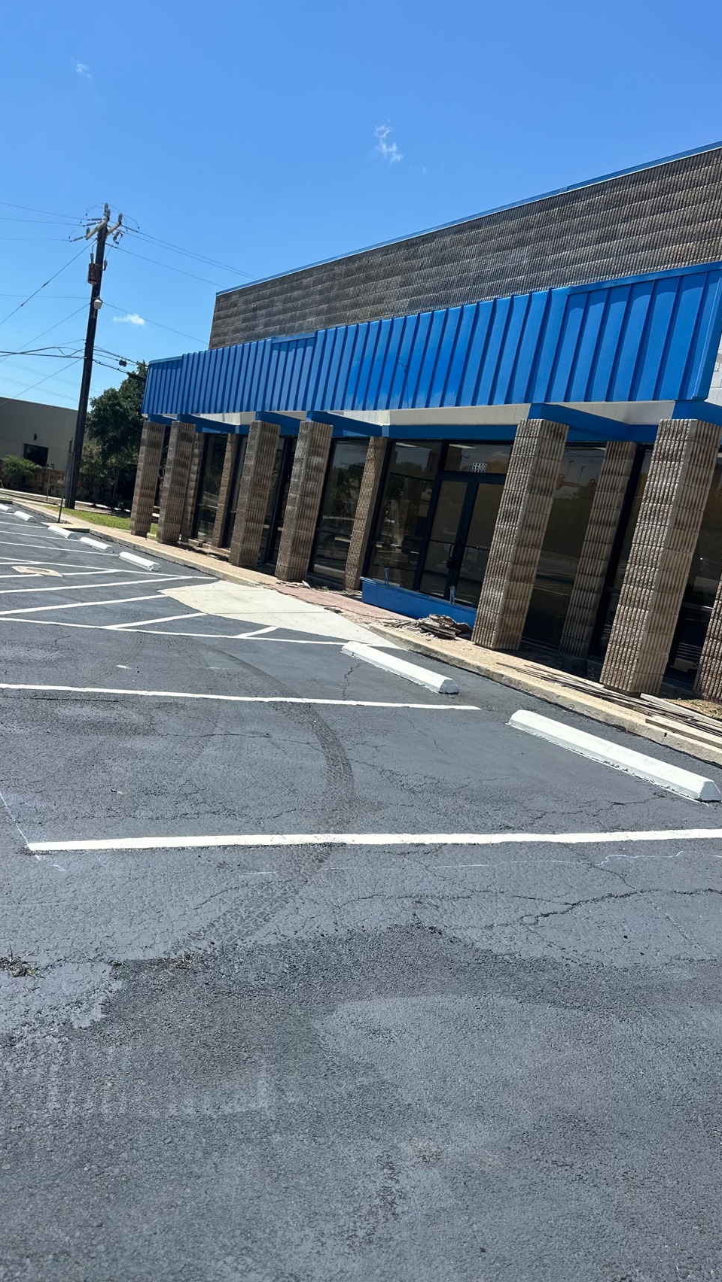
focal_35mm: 27
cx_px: 279
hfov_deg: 42.6
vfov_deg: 69.8
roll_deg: -9.4
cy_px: 656
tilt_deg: -8.2
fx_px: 919
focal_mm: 6.86
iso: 80
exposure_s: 1/4545
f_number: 1.78
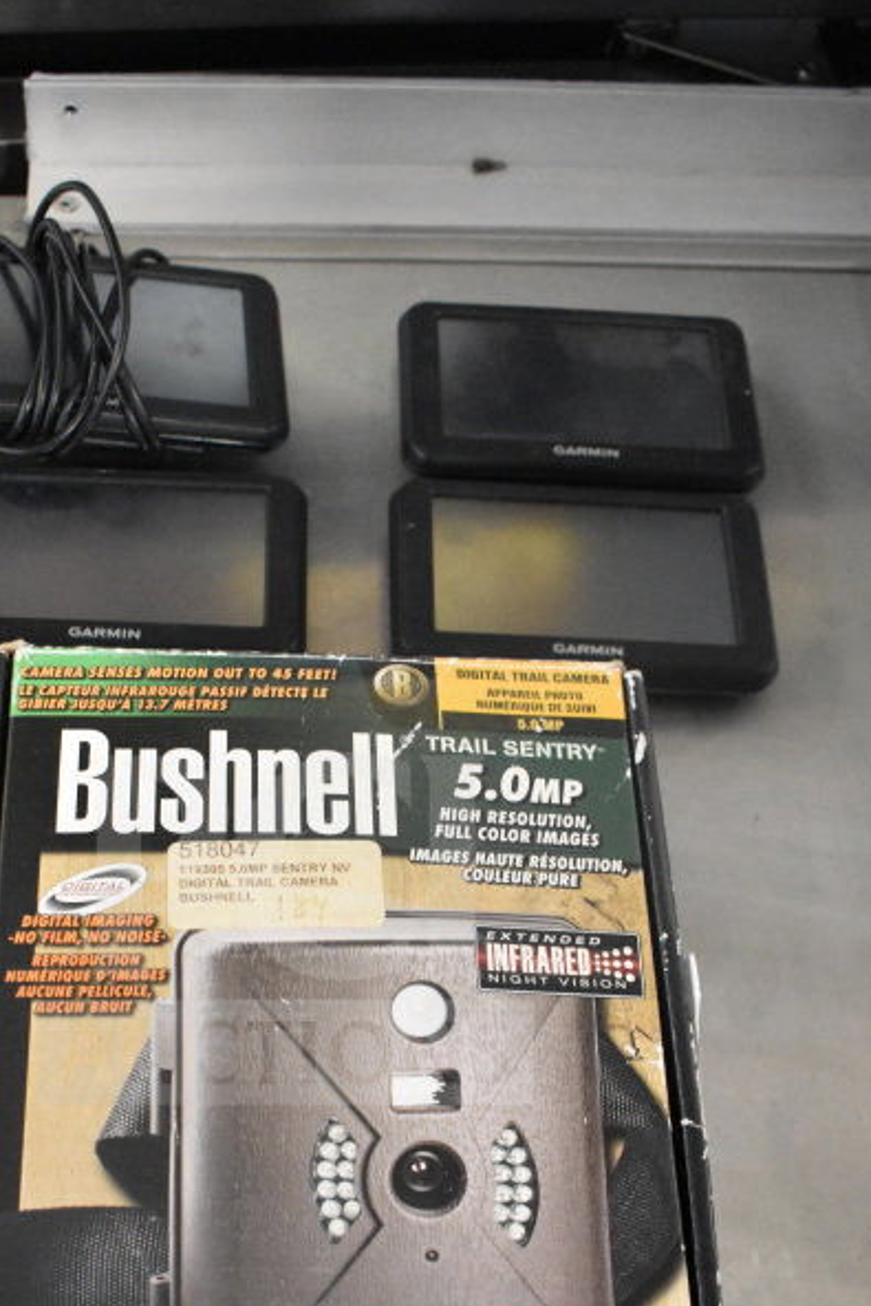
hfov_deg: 26.3
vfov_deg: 38.2
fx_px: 1850
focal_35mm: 51
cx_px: 284
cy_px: 930
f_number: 3.8
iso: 5600
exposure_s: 1/40
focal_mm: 22
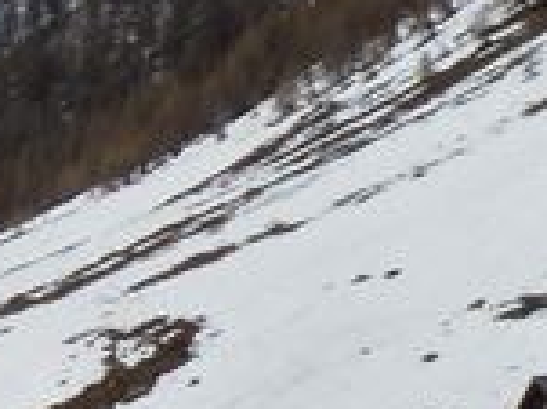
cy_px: 581
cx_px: -960
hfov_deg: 8.7
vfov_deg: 7.4
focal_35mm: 197
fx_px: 3111
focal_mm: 4.8
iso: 80
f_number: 7.1
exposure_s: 1/500
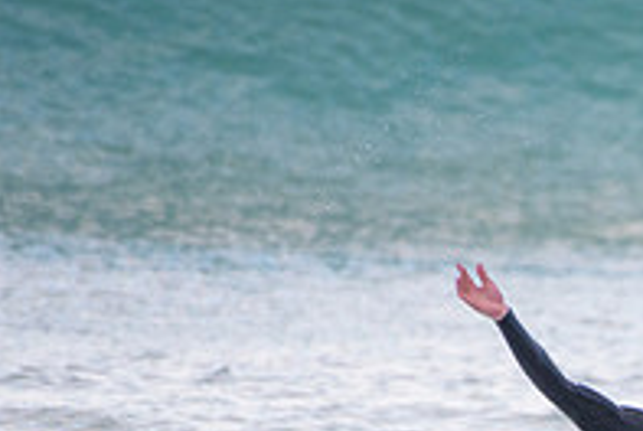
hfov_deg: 1.1
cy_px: 598
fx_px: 32234
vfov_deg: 0.8
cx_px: 943
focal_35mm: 1802
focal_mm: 500
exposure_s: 1/2000
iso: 400
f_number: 5.6
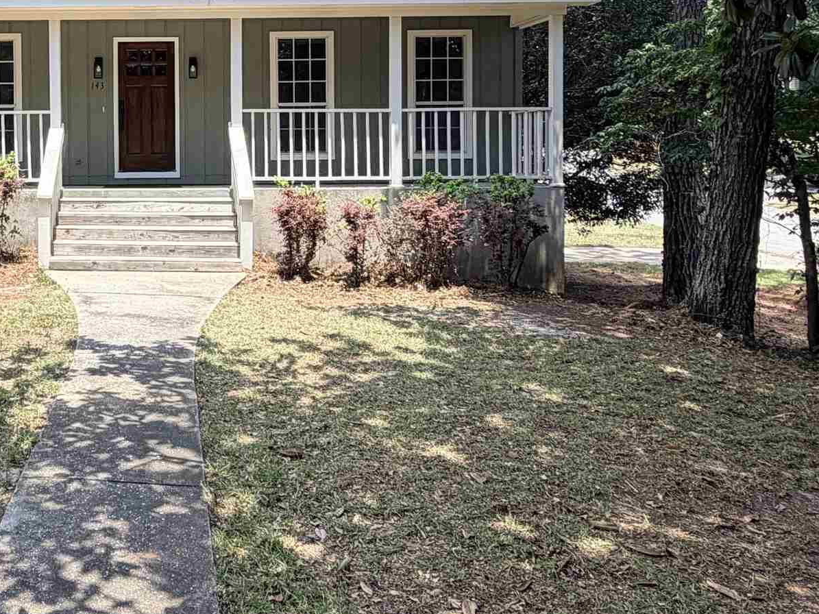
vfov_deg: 38.7
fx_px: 852
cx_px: 151
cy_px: 163
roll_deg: +0.5
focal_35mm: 36
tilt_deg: -0.8
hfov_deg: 48.2
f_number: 2.2
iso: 40
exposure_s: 1/506
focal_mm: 2.22
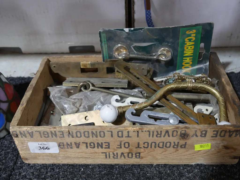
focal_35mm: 40
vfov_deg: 36.0
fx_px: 277
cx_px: 120
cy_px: 90
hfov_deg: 46.8
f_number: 4.4
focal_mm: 20
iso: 800
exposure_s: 1/60
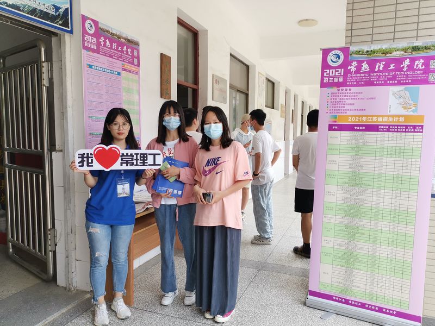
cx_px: 218
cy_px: 163
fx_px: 339
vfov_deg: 51.4
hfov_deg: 65.3
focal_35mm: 27
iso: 50
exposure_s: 1/422
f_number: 1.8
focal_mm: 4.75
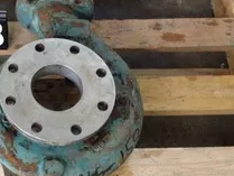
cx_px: 24
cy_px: 71
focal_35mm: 67
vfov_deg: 21.9
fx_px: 453
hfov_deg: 27.9
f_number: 2.4
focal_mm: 4.28
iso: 320
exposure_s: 1/20
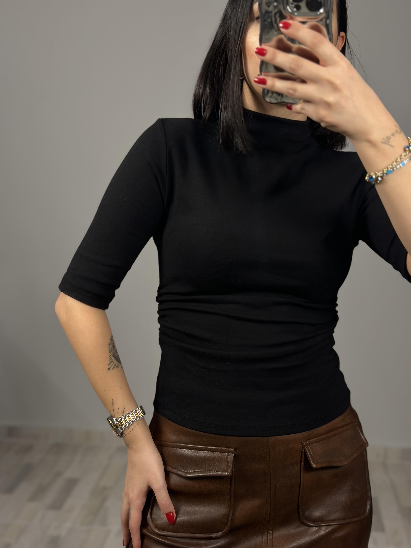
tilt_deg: -30.2
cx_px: 206
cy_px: 274
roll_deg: -0.1
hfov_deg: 30.3
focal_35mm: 48
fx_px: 760
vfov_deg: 39.7
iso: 80
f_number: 1.78
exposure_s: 1/100
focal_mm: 6.86
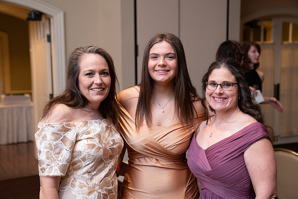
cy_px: 100
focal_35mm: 51
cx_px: 149
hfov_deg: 38.9
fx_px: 422
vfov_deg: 26.5
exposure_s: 1/50
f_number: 3.5
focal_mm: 51
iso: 800
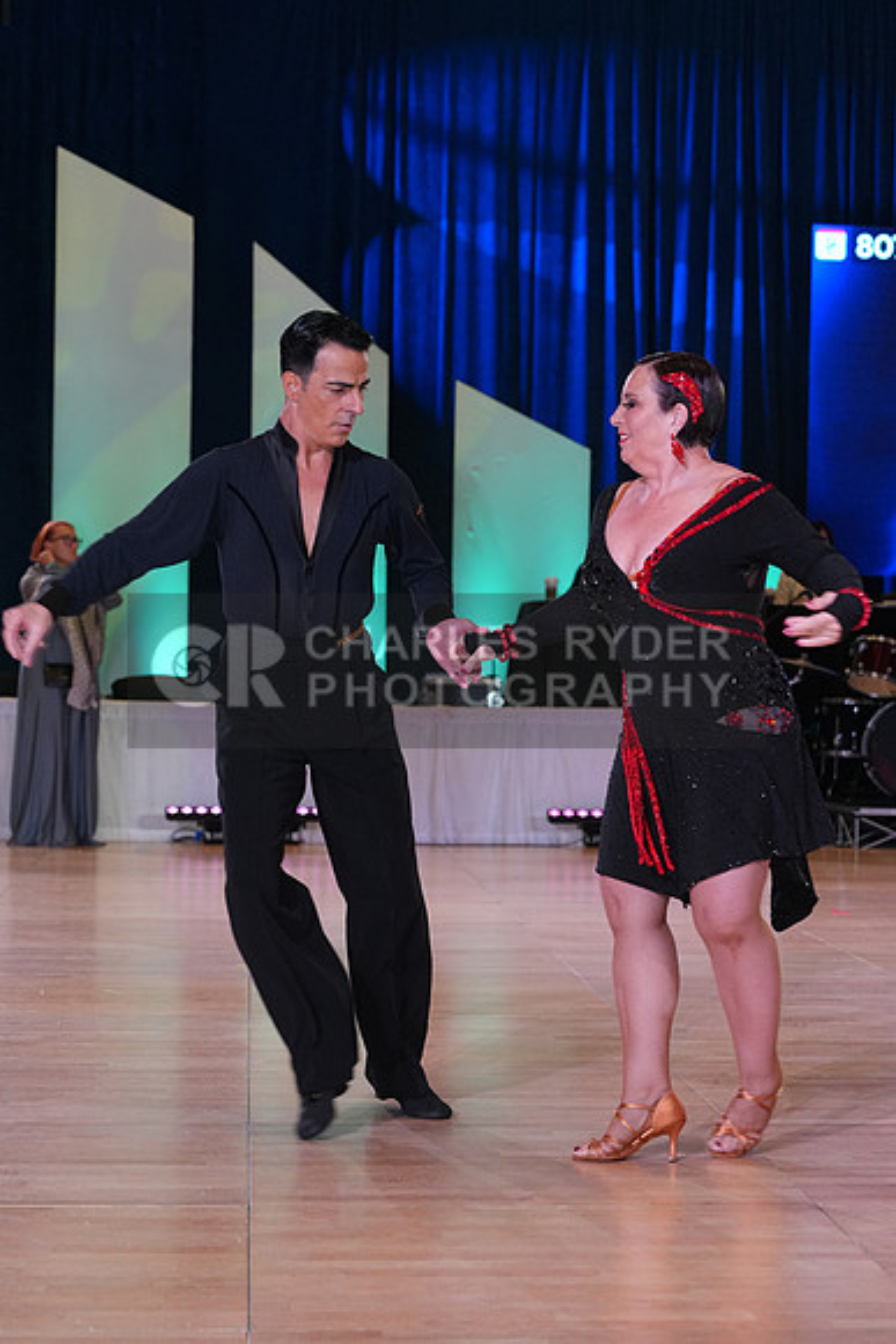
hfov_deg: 17.5
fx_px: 2910
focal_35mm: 78
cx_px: 448
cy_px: 672
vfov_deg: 26.0
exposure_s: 1/250
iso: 2500
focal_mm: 78
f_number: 5.6
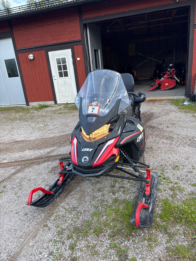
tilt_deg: -17.7
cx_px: 98
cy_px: 130
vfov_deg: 71.6
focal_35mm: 24
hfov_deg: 56.8
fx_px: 181
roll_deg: +5.5
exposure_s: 1/273
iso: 64
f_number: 1.78
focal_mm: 6.76
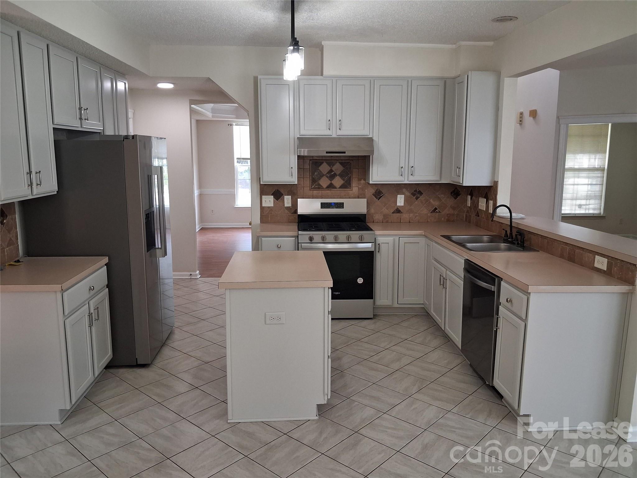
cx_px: 318
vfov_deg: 51.4
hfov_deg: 65.3
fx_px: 497
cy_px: 239
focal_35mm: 27
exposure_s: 1/100
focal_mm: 4
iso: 320
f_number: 1.8
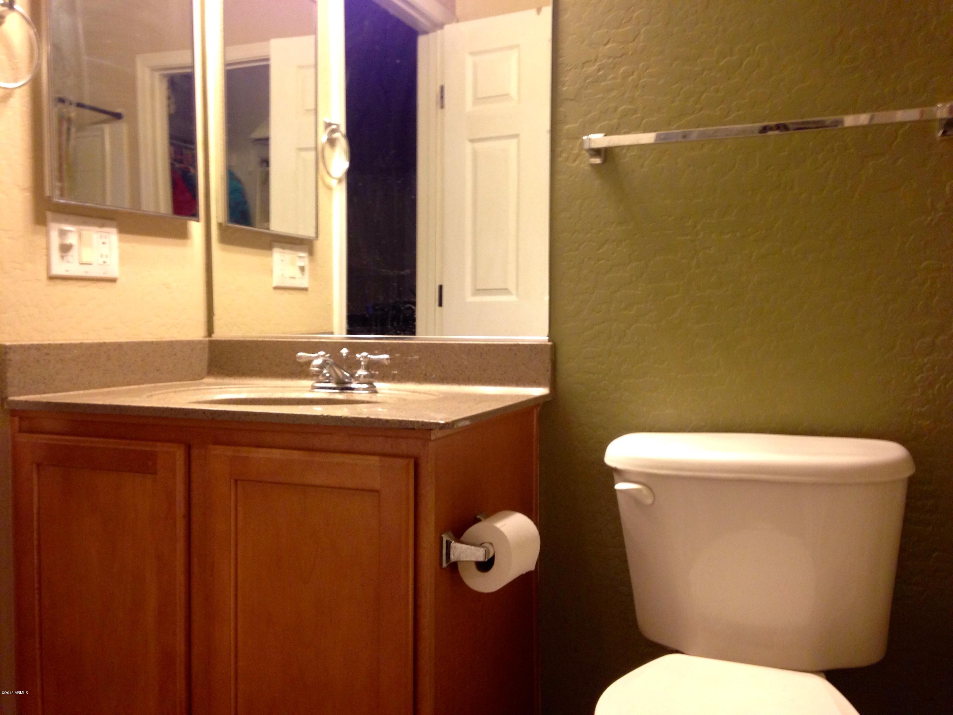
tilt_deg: -5.3
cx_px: 476
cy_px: 358
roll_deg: -1.2
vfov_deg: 42.9
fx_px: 909
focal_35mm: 33
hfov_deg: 55.4
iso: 200
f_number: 2.4
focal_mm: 4.12
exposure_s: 1/20
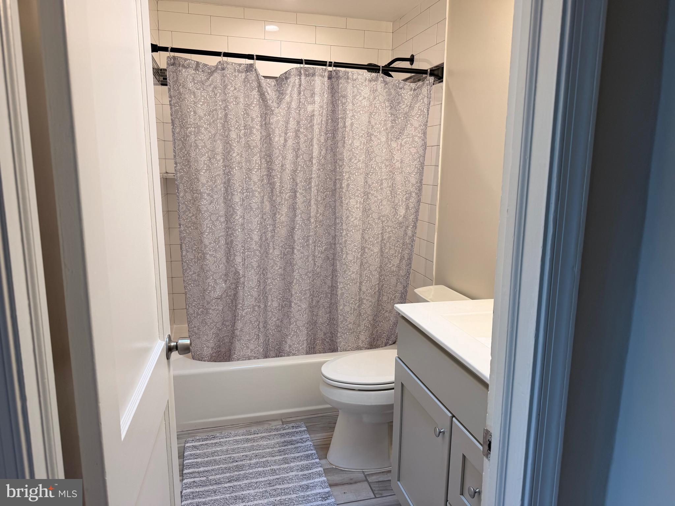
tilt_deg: -9.5
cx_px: 338
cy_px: 253
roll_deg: +0.0
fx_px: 468
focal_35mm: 24
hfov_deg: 71.6
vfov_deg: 56.8
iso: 64
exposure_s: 1/120
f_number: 1.78
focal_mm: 6.76
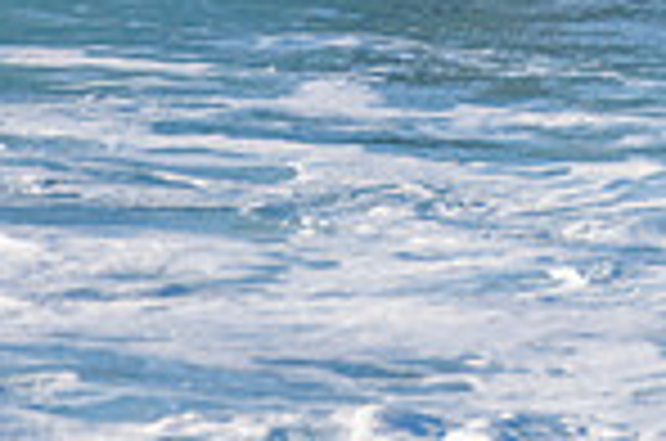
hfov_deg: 0.9
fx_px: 44508
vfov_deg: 0.6
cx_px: 749
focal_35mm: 2411
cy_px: -468
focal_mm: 500
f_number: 5.6
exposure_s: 1/2000
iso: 280
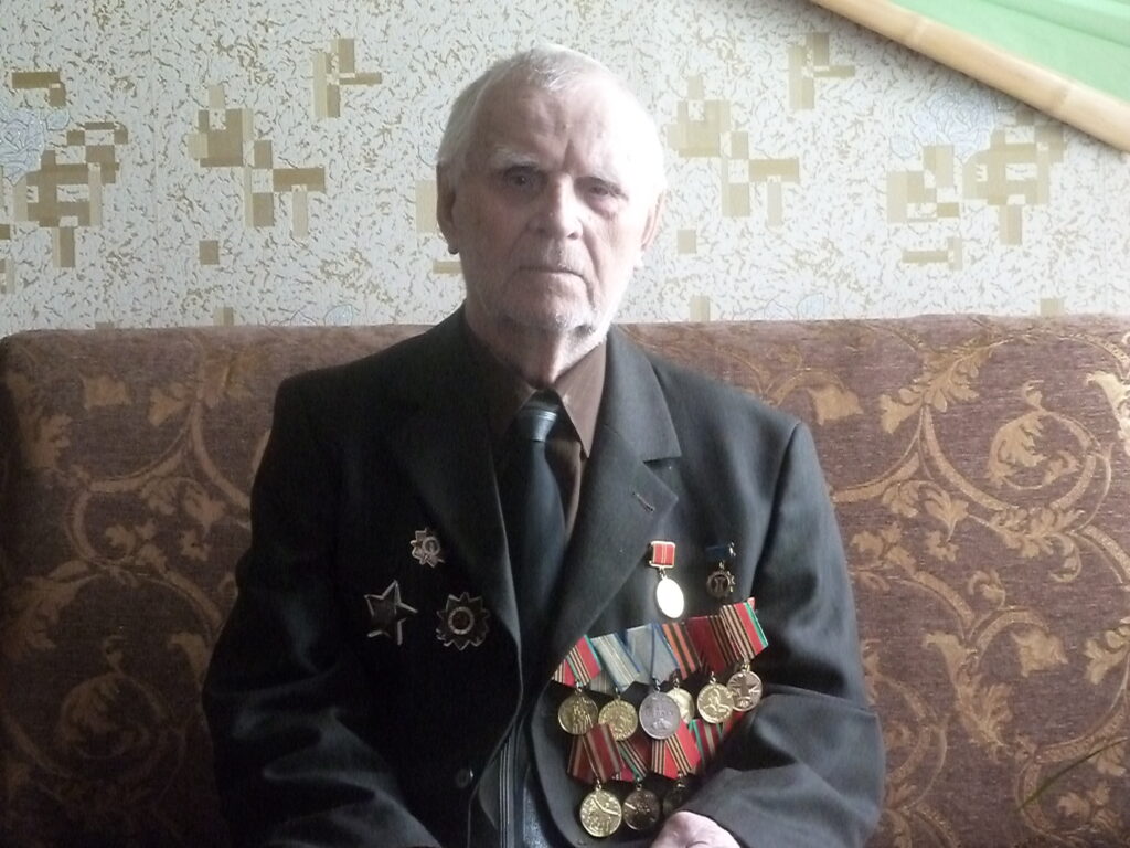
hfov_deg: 27.0
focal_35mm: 72
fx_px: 2350
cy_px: 424
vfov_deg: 20.4
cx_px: 565
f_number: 4.1
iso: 2500
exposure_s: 1/50
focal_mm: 11.9
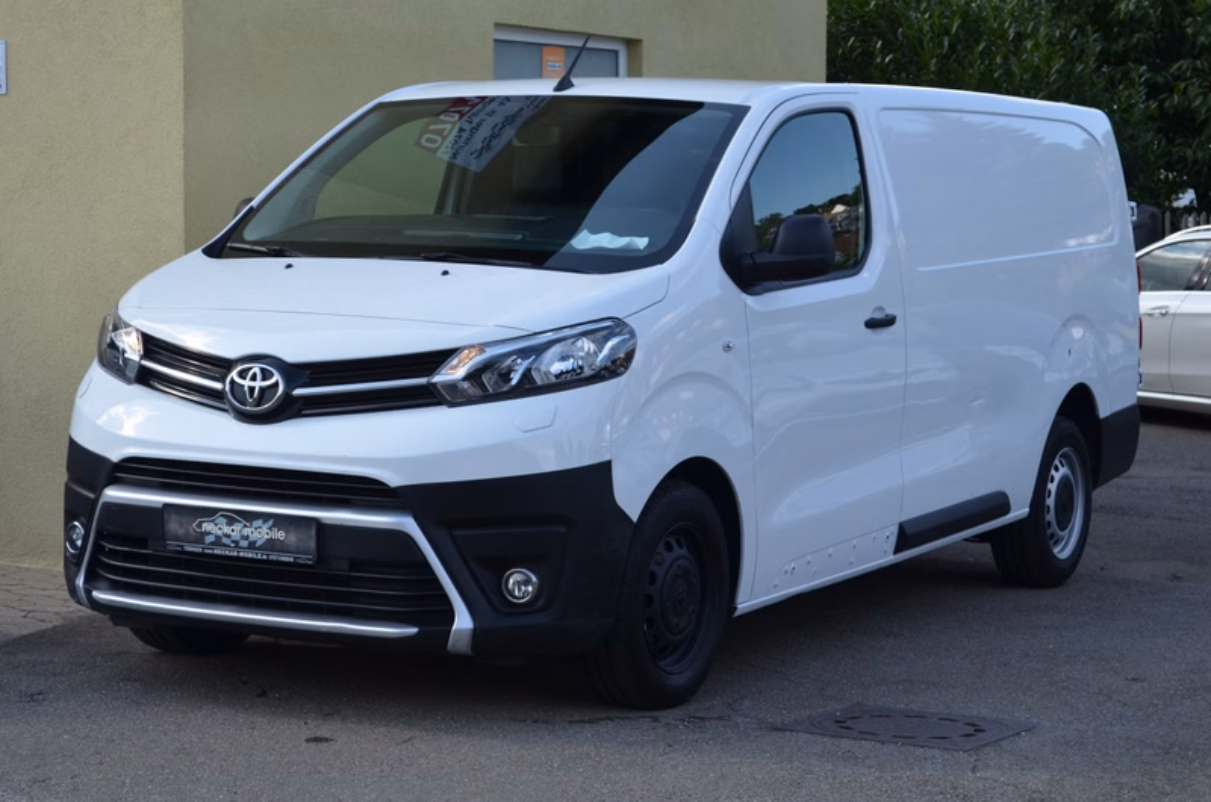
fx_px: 2770
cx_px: 606
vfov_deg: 16.5
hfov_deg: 24.7
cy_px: 401
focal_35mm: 82
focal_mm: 55
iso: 200
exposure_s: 1/250
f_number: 8
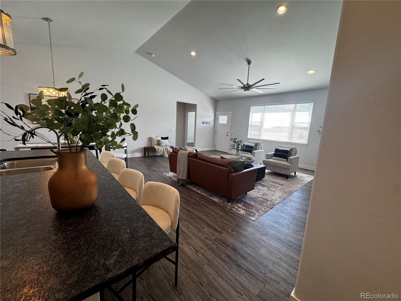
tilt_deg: -9.6
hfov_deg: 102.1
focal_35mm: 14
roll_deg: -2.3
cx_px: 200
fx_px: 162
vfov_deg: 85.7
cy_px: 150
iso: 64
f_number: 2.2
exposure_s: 1/120
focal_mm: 2.22
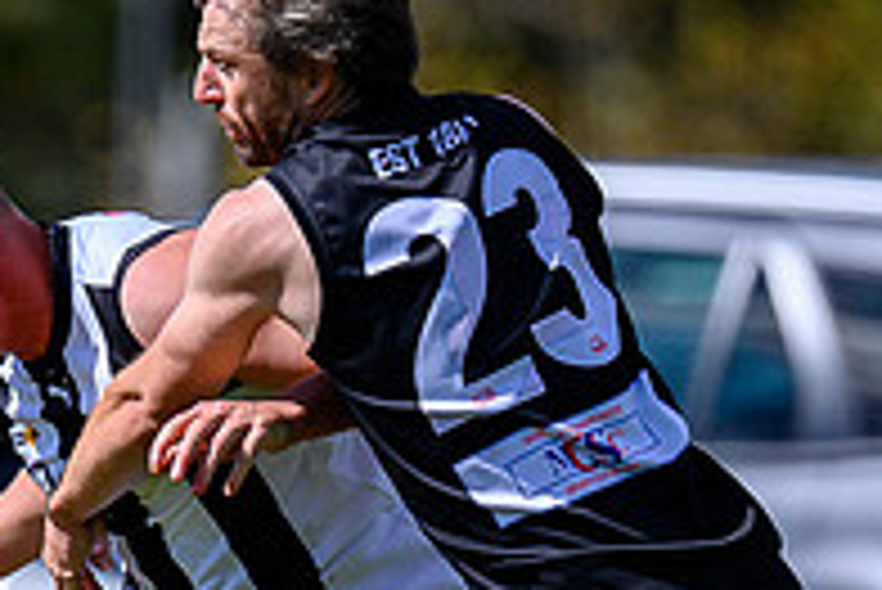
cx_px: 79
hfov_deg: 1.1
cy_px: 838
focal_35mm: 1934
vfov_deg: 0.7
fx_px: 47417
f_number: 4
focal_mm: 500
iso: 200
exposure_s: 1/2500
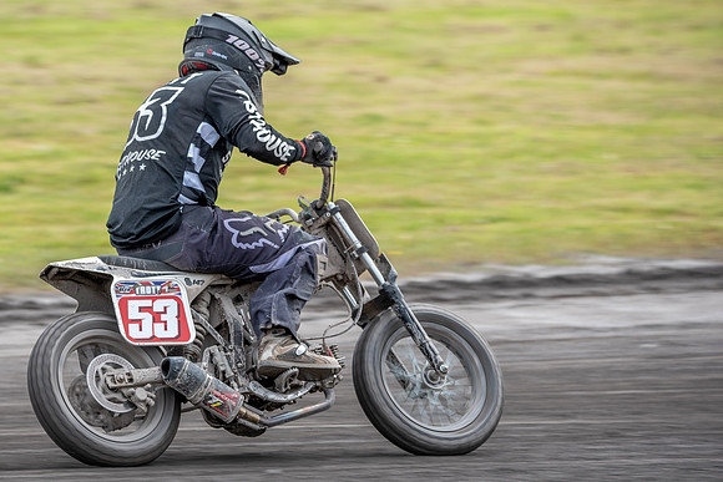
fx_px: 7684
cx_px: 221
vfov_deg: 3.6
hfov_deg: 5.4
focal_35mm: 383
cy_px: 290
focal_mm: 260
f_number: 5.6
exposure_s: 1/400
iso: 200
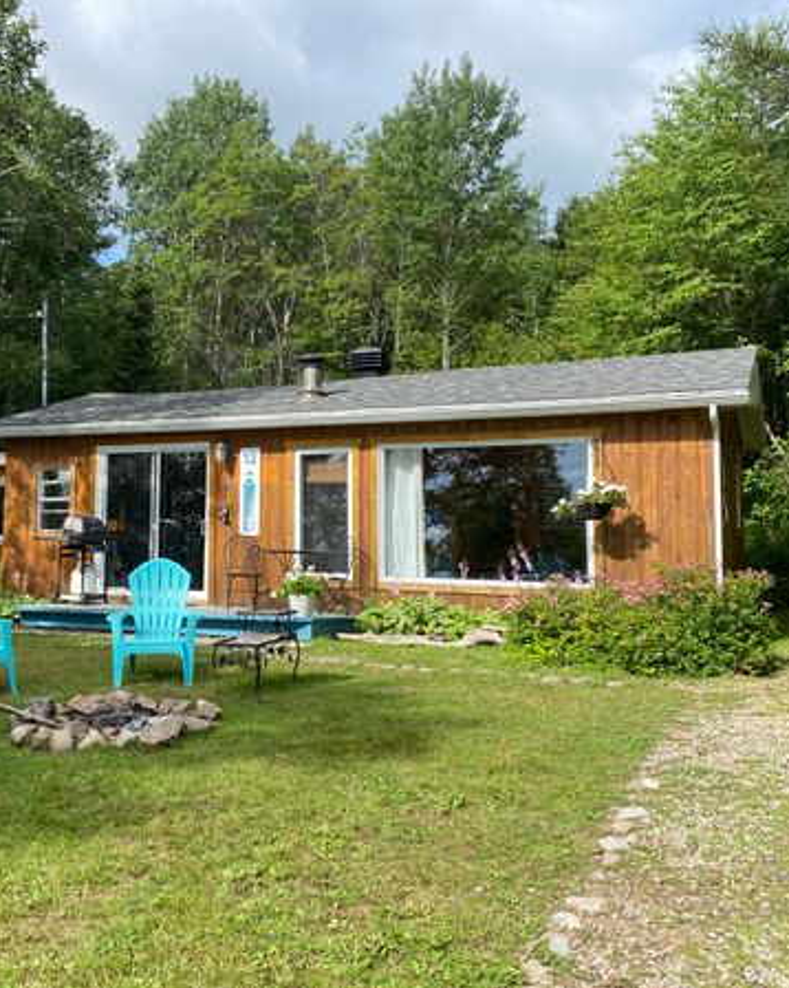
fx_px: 993
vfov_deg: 52.9
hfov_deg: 42.4
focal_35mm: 34
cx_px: 231
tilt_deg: +4.9
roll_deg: -1.1
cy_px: 494
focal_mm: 4.25
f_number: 1.8
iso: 32
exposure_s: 1/1258
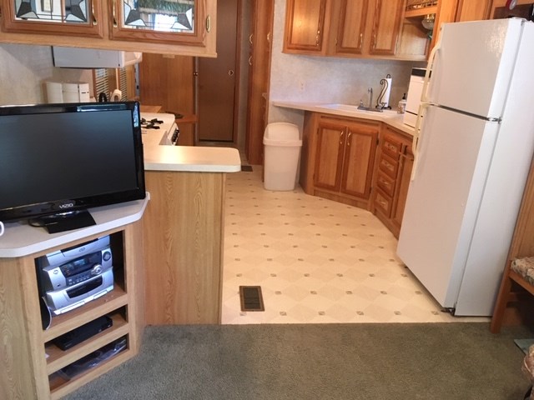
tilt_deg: -20.2
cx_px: 267
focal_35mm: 29
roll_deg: -2.0
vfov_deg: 48.2
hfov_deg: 61.7
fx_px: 447
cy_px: 200
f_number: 2.2
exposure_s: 1/30
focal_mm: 4.15
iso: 160
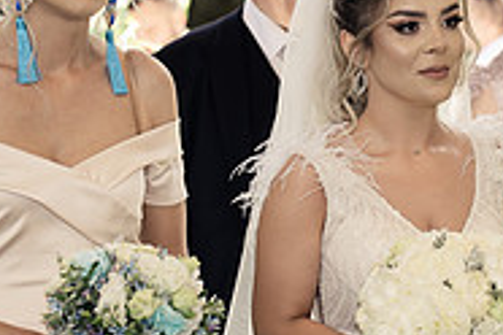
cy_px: 135
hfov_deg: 9.8
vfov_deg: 6.6
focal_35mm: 209
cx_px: 505
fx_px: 2920
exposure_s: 1/100
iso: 160
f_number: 2.8
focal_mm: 59
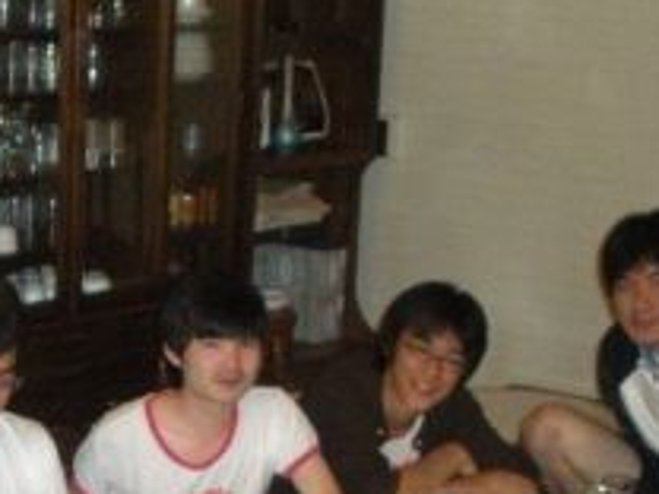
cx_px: 105
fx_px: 1980
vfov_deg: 13.9
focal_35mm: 104
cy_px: 557
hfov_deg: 18.7
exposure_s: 1/60
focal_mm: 6.3
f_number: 3.5
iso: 500
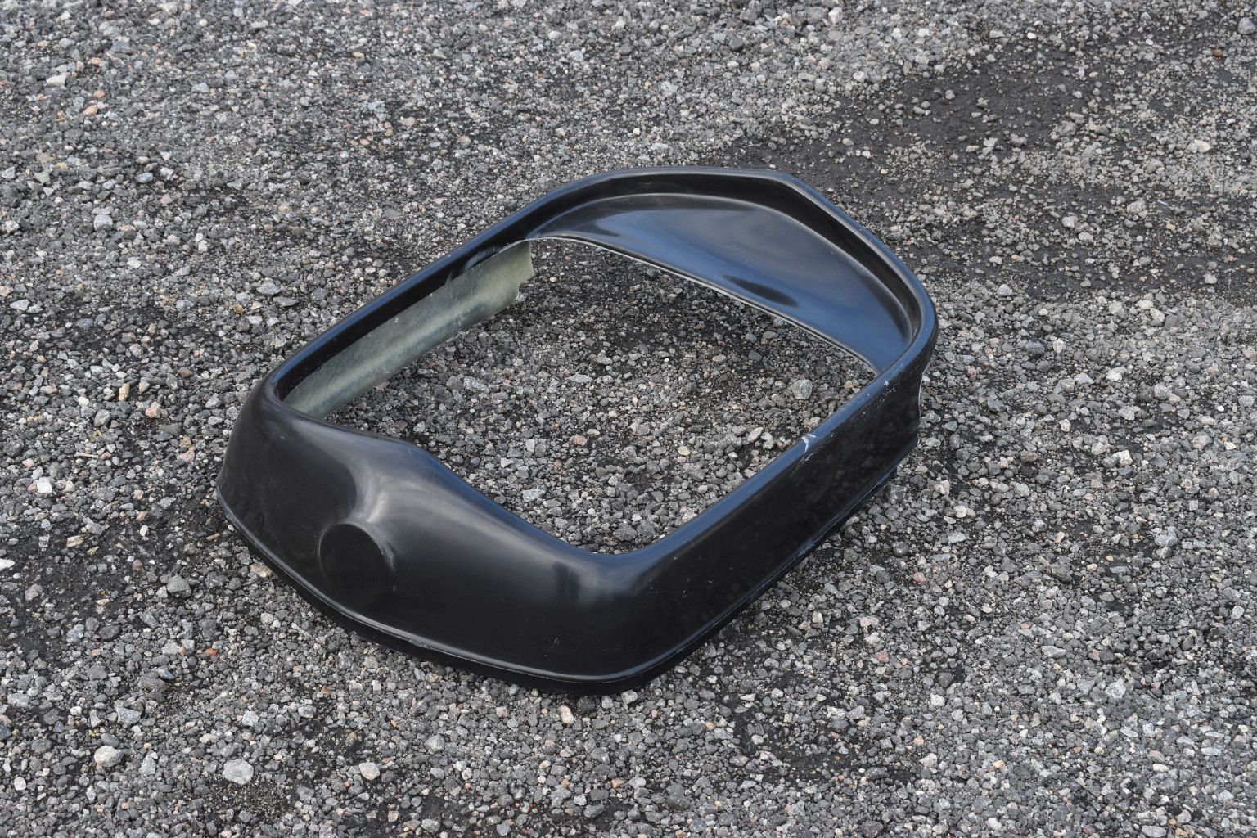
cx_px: 628
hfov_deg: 29.9
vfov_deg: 20.2
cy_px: 419
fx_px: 2357
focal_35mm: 68
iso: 1250
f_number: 10
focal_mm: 45
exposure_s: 1/400
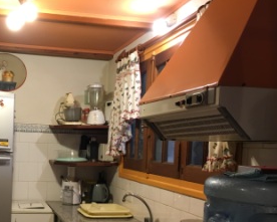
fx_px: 377
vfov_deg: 32.2
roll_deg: -2.4
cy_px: 166
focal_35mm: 46
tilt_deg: -3.6
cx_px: 57
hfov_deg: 38.8
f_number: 2.2
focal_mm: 4.15
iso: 125
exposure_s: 1/33
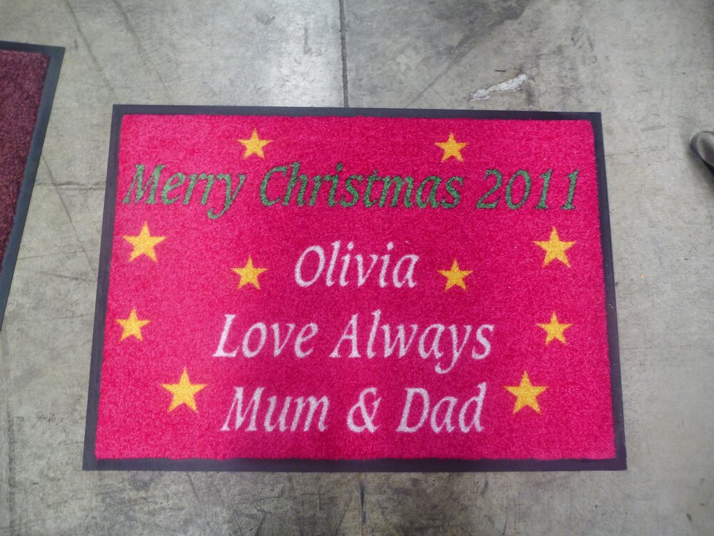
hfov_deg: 63.4
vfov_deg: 49.7
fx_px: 578
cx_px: 357
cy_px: 268
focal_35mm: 28
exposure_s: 1/30
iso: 200
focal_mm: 4.9
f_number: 3.3
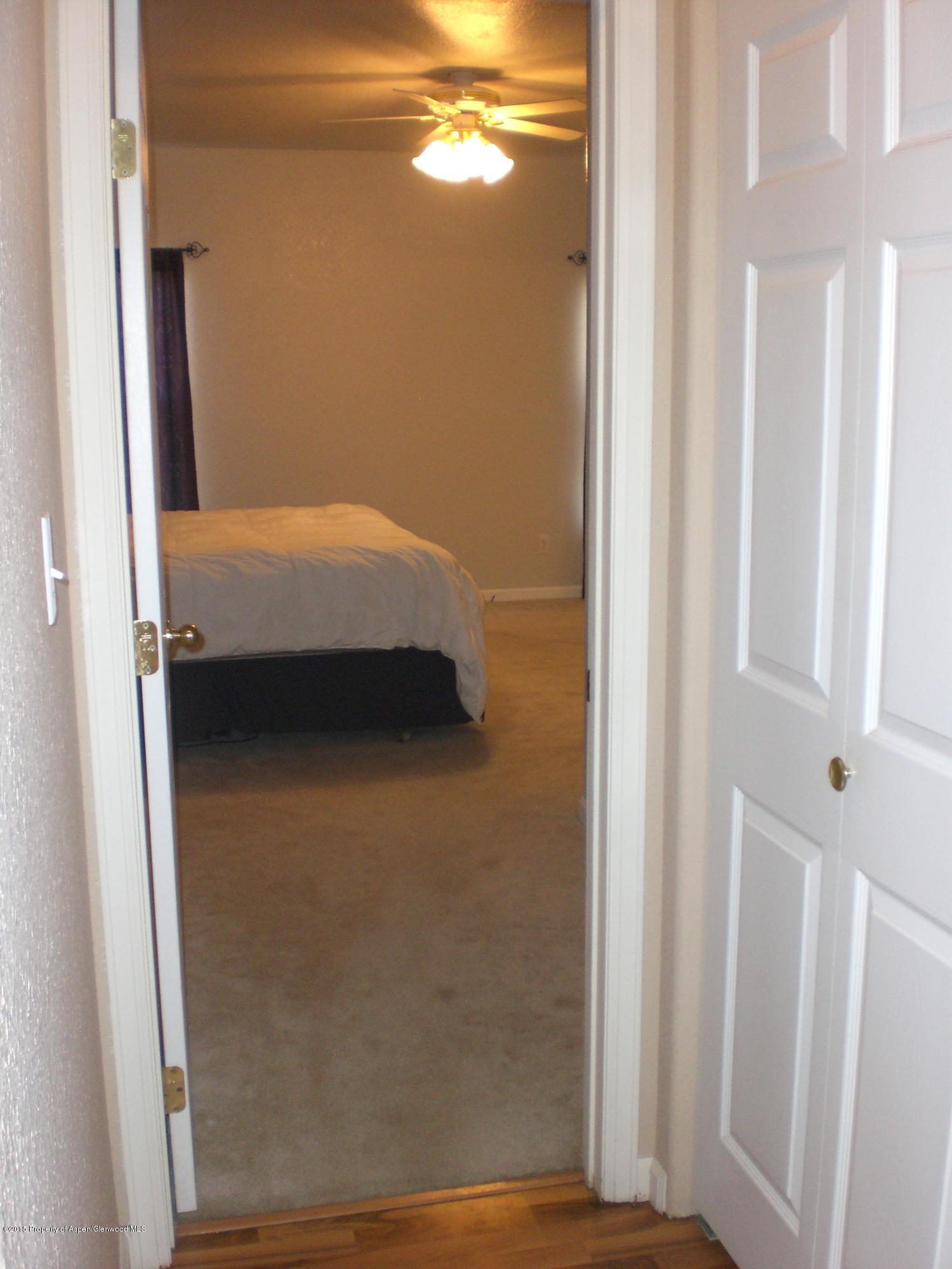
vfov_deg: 49.0
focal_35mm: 38
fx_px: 1393
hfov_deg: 37.7
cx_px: 476
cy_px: 634
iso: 200
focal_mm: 6.3
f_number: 3.1
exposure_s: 1/60
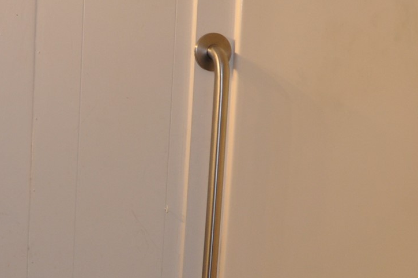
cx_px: -11
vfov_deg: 16.8
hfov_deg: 23.9
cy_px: 162
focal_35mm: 81
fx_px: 940
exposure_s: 1/125
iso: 400
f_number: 3.5
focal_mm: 18
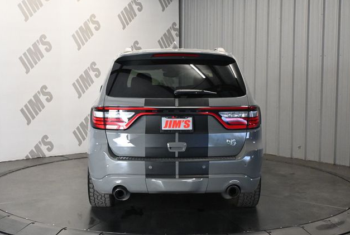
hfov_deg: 39.7
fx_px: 485
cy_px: 116
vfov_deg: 27.2
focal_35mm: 50
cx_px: 176
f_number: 5
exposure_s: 1/80
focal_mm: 32.5
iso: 3200
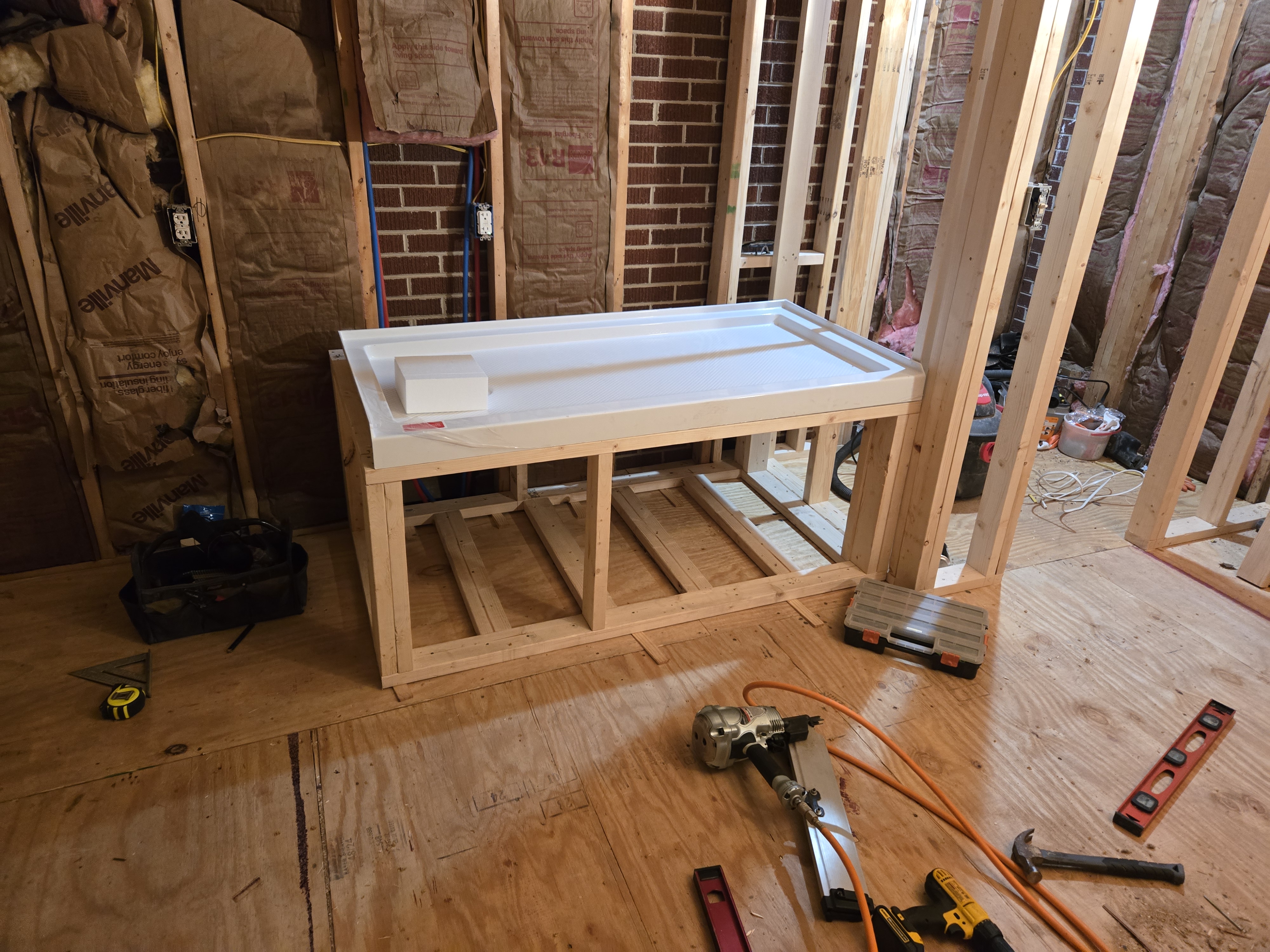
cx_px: 635
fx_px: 844
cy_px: 476
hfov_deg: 73.9
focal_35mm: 23
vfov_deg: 58.9
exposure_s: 1/60
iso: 640
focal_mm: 5.4
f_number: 1.8
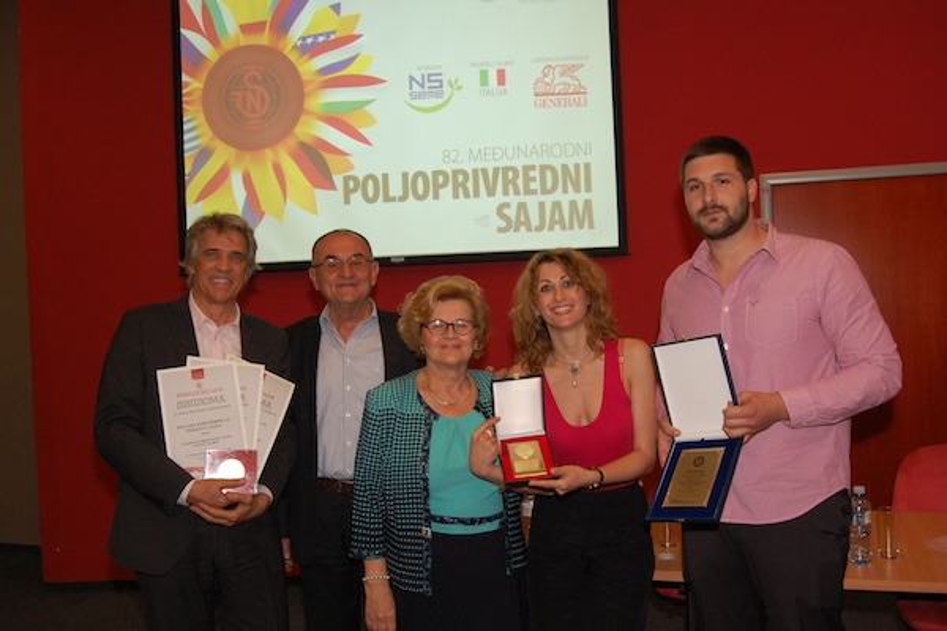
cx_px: 474
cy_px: 316
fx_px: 868
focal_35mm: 33
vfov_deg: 40.0
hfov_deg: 57.2
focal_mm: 22
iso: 800
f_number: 5.6
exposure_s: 1/60
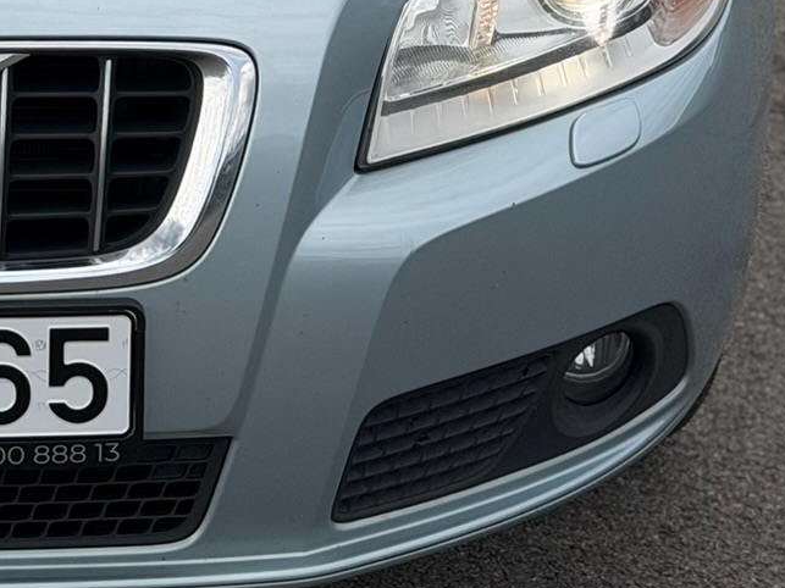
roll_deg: -0.1
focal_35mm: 153
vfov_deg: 9.5
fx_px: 3469
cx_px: -215
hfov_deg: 12.5
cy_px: -246
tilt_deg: -14.0
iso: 64
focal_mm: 6.76
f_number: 1.78
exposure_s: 1/2667
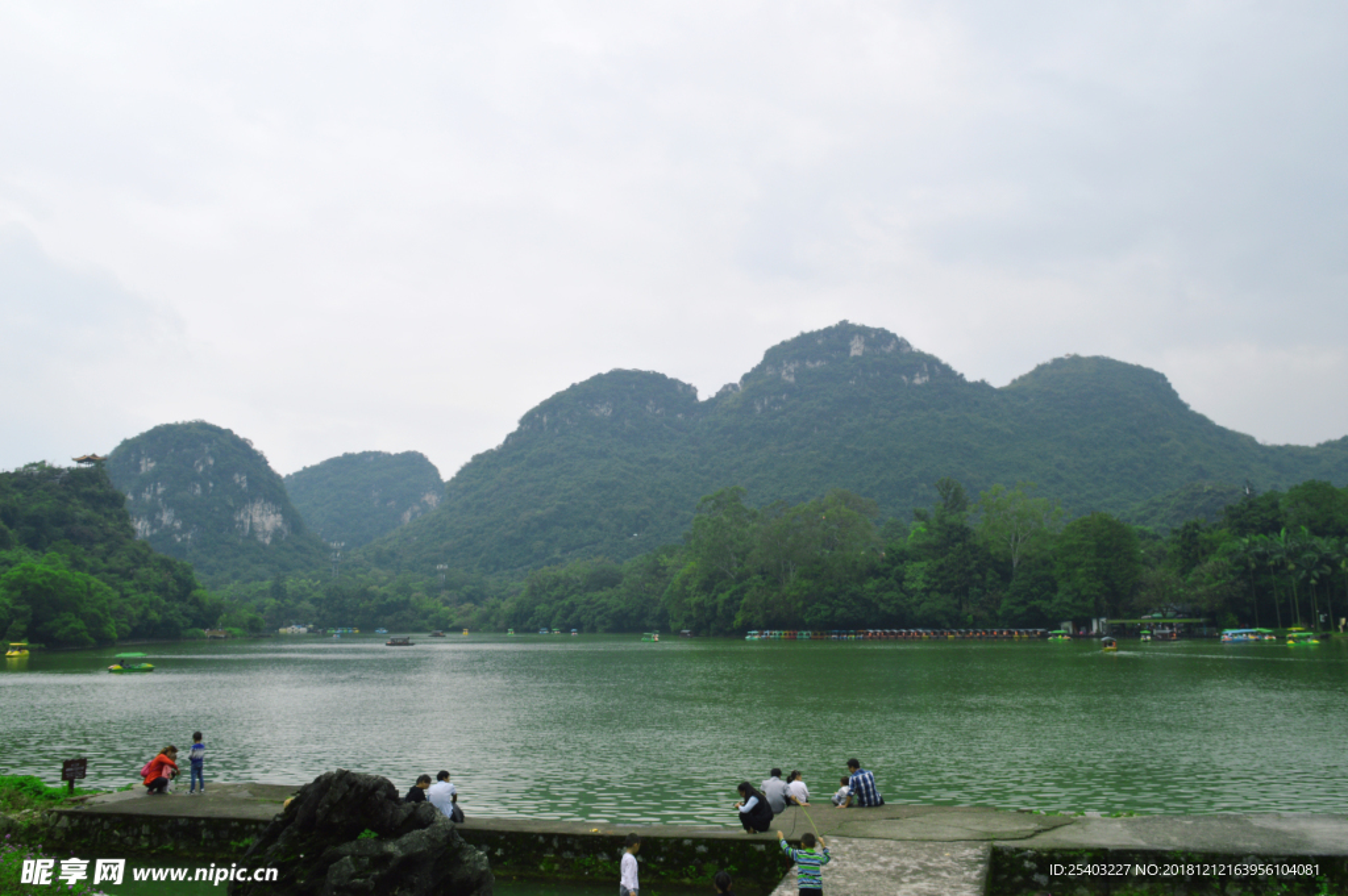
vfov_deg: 43.5
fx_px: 1122
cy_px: 448
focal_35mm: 30
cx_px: 674
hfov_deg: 62.0
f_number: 9
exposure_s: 1/160
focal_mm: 20
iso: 100
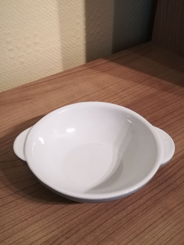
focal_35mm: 37
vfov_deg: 50.1
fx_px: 262
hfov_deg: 38.7
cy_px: 122
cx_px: 92
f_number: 2.2
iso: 500
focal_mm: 3.83
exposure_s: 1/25
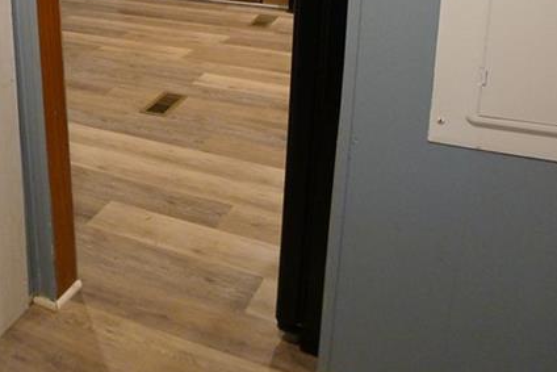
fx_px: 898
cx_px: 104
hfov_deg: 33.4
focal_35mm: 58
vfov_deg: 22.8
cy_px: 32
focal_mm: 5.1
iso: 400
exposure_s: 1/50
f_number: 2
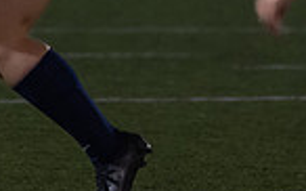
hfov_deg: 1.7
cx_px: 33
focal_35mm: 1254
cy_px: -350
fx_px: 10450
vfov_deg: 1.0
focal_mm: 200
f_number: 2.8
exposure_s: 1/1000
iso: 4000
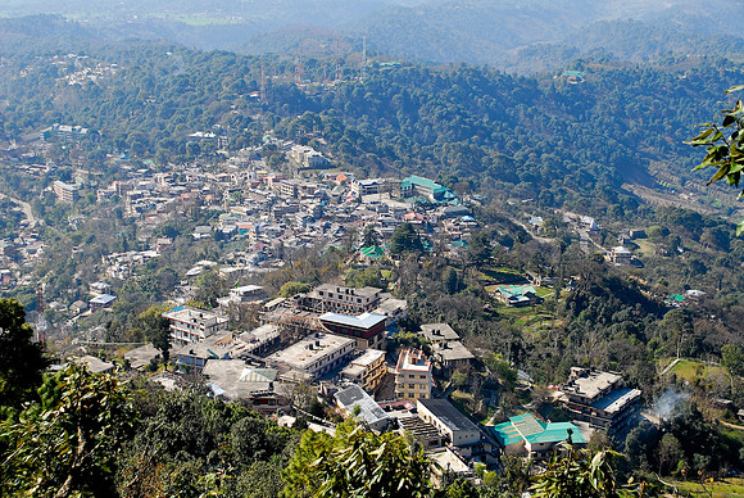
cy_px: 249
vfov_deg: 19.8
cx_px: 372
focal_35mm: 69
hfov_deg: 29.2
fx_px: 1427
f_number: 8
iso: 100
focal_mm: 46
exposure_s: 1/160
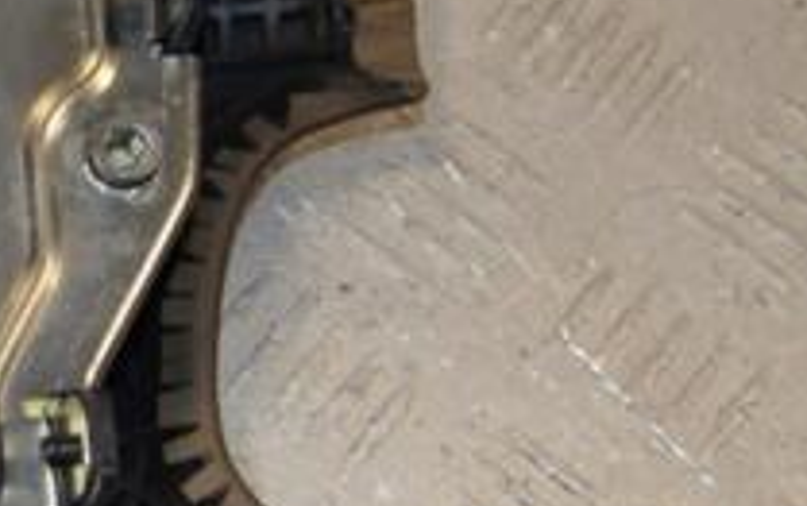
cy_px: 216
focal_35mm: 153
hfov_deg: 13.0
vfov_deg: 8.6
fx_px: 3378
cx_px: -348
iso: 800
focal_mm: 35
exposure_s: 1/200
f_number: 7.1
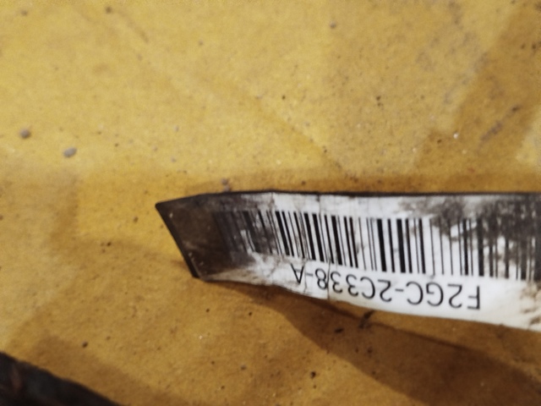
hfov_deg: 39.7
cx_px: 270
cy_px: 203
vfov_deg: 30.3
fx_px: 750
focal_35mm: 48
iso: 800
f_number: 1.7
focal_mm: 5.31
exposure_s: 1/33
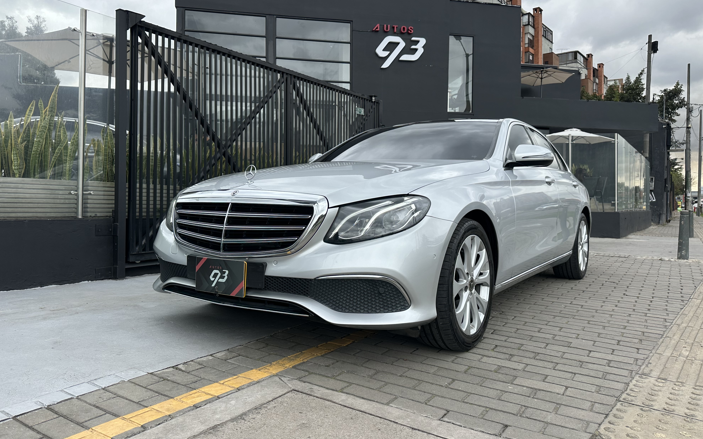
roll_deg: -0.9
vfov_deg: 47.5
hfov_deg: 70.4
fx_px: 498
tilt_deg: +0.4
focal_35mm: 26
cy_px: 198
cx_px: 353
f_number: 1.78
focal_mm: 6.86
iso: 80
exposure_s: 1/3058
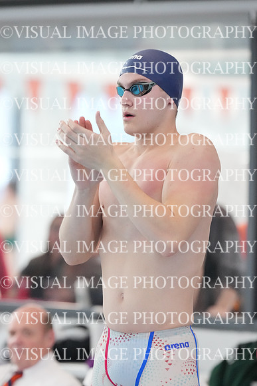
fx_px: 3210
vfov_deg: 6.9
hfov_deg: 4.6
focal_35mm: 300
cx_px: 128
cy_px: 193
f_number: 4
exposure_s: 1/1000
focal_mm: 200
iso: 5000
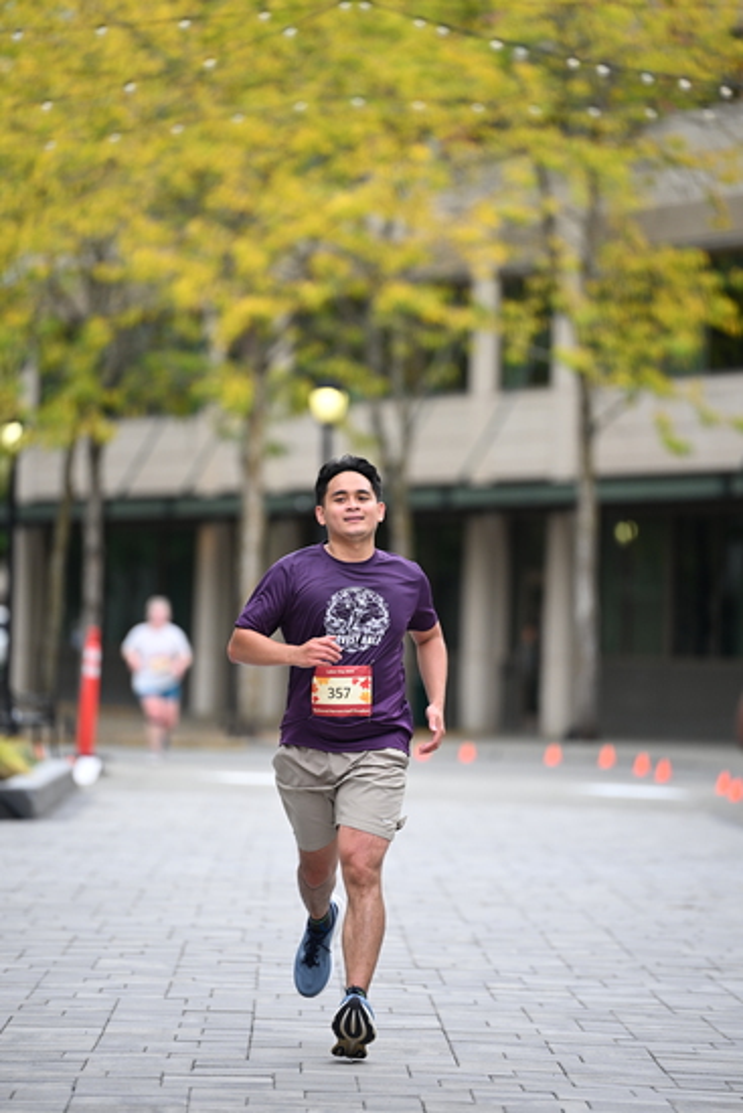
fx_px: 6187
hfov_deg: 6.9
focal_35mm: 200
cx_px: 372
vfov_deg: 10.3
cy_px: 556
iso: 640
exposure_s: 1/2000
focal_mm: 200
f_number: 2.8
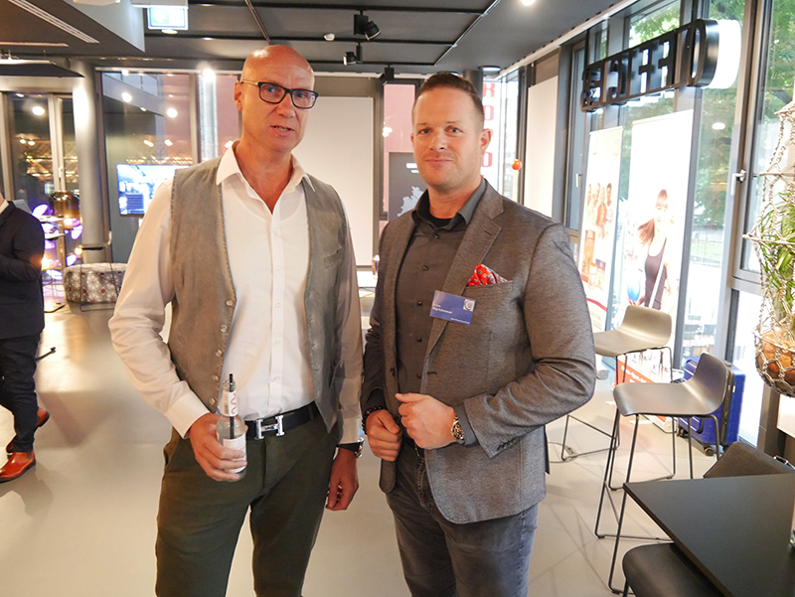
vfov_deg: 49.8
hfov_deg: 63.4
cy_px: 298
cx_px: 398
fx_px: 643
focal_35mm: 28
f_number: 3.5
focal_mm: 14
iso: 3200
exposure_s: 1/50
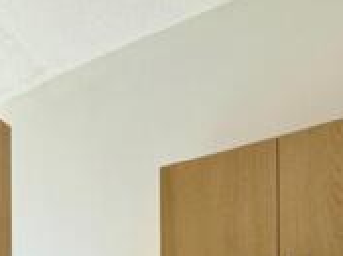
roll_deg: +0.5
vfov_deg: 23.7
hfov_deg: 35.1
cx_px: -29
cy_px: 395
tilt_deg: +0.1
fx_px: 465
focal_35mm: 47
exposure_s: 1/100
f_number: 2.2
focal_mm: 2.22
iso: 250
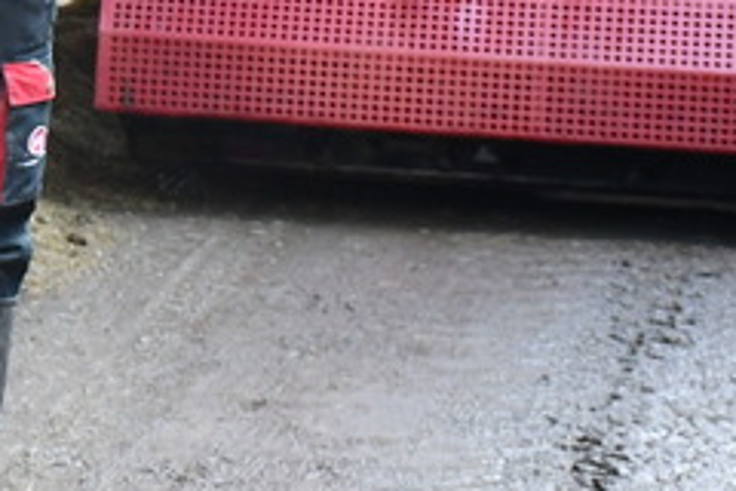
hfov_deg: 8.4
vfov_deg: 5.7
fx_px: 4906
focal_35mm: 240
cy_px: -153
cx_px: -402
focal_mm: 32
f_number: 4
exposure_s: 1/125
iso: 800
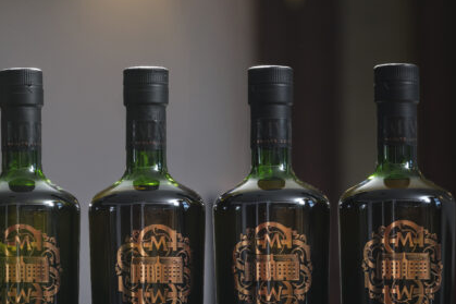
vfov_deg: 5.7
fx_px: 3039
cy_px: 259
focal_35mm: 240
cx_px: 51
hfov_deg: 8.6
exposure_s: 1/200
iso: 400
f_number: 4
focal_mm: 87.1
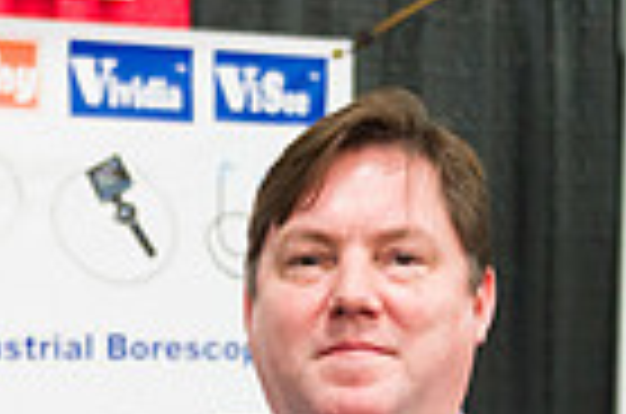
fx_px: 2325
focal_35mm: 134
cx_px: -14
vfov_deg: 9.7
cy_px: 720
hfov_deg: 15.0
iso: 3200
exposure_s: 1/250
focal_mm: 32
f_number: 3.2
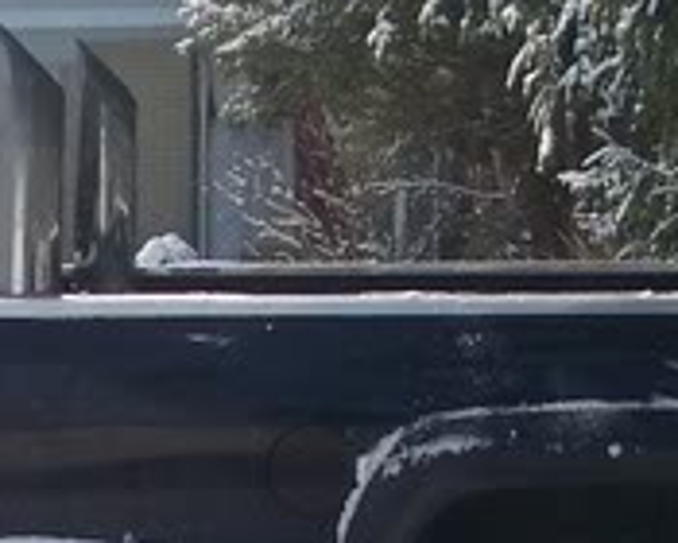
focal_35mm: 163
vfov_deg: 9.5
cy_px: 374
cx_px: -155
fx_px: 3271
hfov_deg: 11.6
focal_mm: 8
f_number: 4.8
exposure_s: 1/250
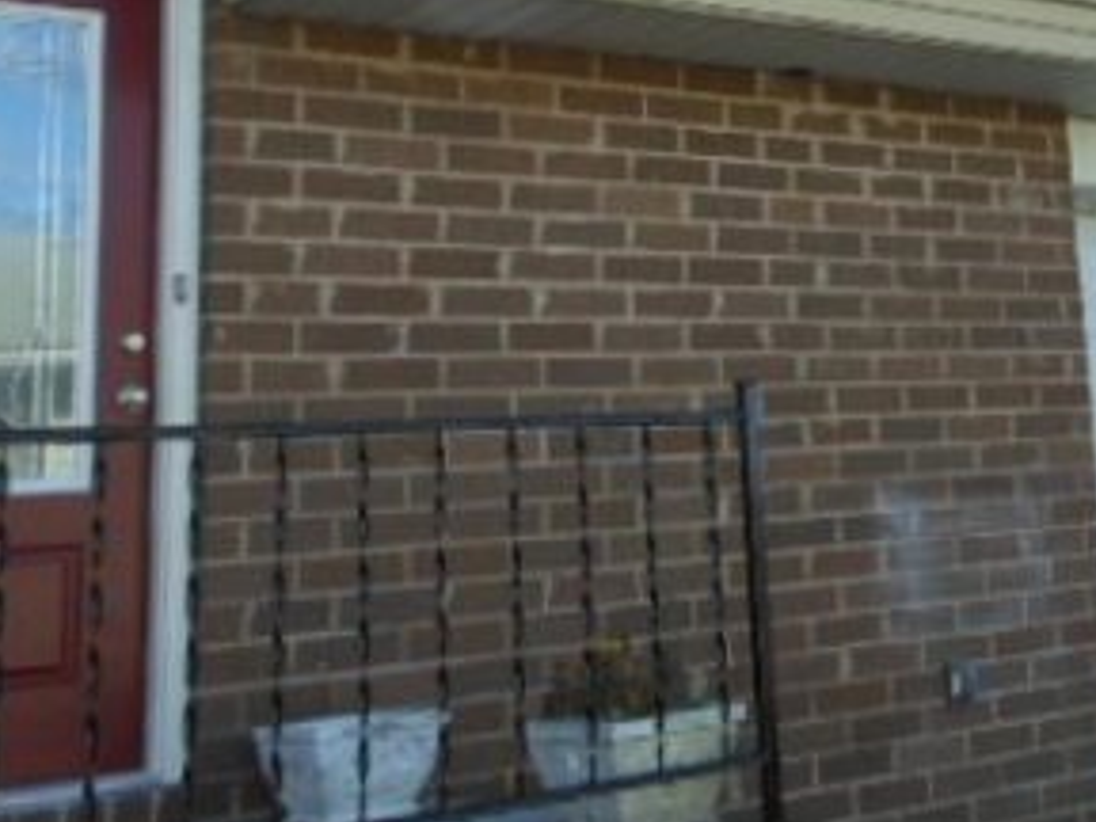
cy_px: -30
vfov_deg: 24.0
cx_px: 881
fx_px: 1836
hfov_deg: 32.3
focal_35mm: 58
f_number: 3.2
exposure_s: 1/320
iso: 80
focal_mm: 4.5
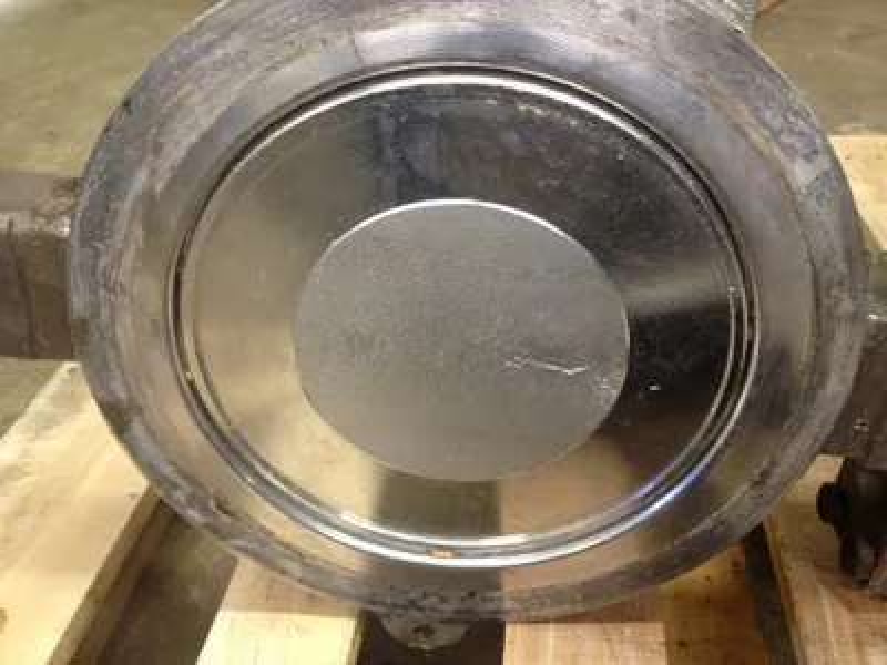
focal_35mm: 35
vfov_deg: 40.7
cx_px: 444
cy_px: 332
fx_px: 897
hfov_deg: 52.6
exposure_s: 1/20
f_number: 2.4
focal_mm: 4.28
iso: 250
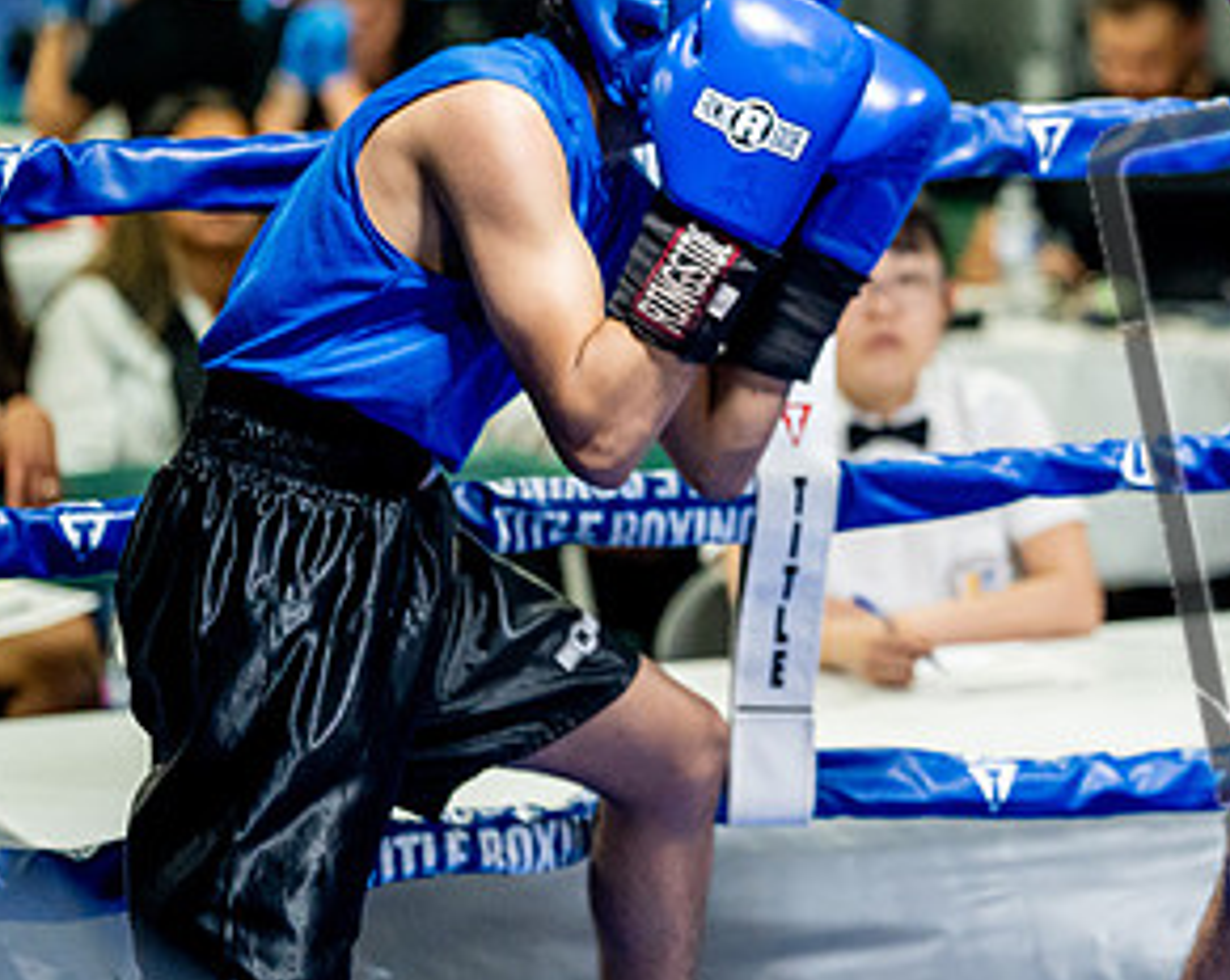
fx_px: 6726
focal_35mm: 185
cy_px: 383
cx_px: 1386
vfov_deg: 8.3
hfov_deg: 10.3
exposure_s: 1/800
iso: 4000
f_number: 2
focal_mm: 80
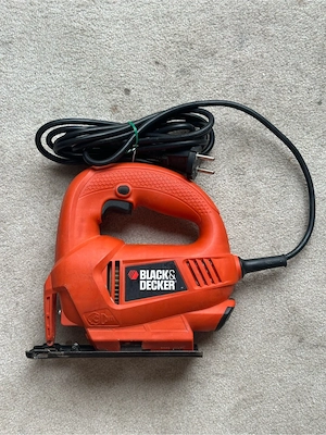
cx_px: 163
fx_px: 603
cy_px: 218
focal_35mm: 48
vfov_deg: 39.7
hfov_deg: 30.3
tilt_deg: -85.2
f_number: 1.78
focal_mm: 6.86
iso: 50
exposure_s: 1/187
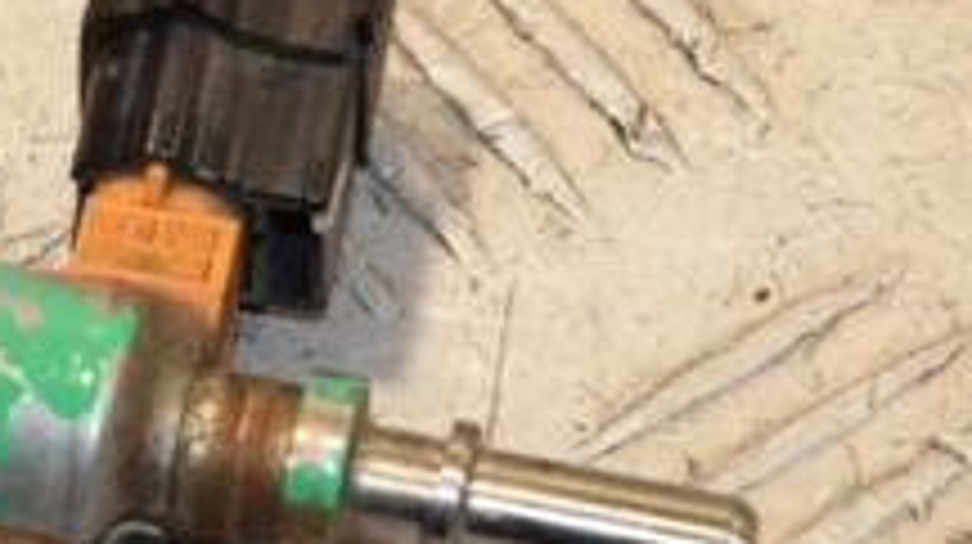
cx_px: 63
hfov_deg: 5.0
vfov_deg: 2.8
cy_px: 126
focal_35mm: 428
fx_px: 11020
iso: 800
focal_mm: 98
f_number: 8
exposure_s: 1/200
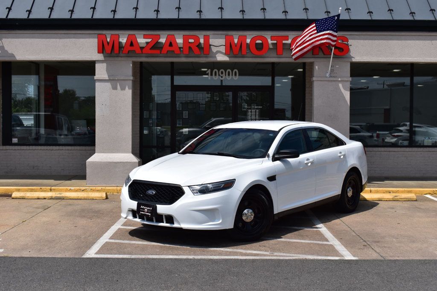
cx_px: 218
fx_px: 582
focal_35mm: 48
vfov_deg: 28.1
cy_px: 146
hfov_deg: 41.1
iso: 200
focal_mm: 32
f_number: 11
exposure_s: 1/640
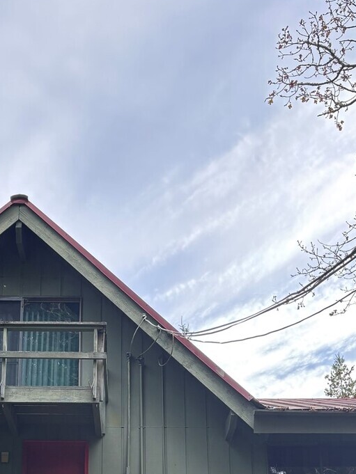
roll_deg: +0.5
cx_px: 125
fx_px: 754
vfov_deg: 31.7
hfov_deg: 26.5
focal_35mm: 55
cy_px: 495
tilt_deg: +19.5
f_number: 1.6
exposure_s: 1/462
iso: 50
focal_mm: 5.96
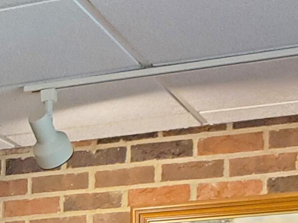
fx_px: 1110
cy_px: 547
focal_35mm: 129
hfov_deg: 14.2
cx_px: -165
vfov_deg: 10.0
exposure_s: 1/40
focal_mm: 4.3
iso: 400
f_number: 1.5
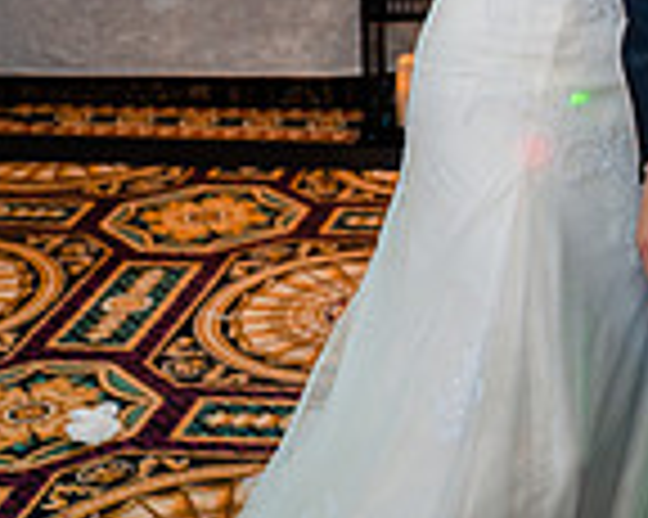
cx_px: 850
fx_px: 2032
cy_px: -336
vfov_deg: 13.4
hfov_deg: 17.0
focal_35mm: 106
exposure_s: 1/160
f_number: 3.5
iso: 1000
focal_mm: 28
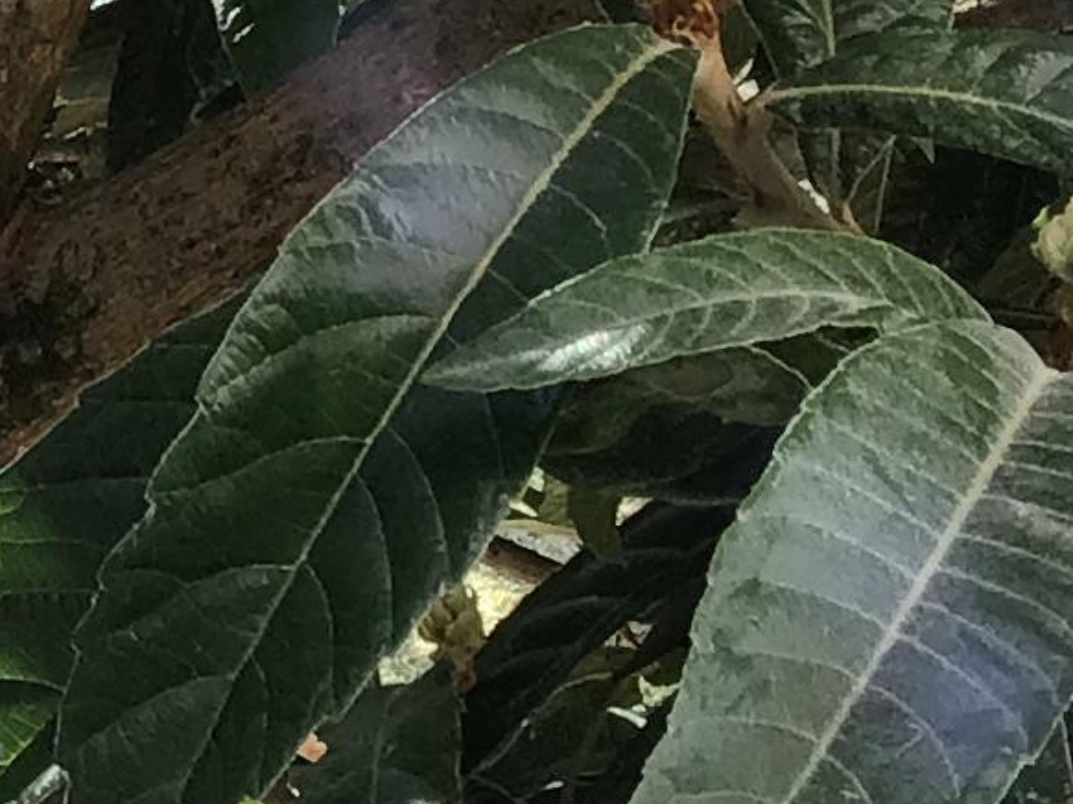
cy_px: 18
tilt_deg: -24.0
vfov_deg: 8.5
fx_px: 5391
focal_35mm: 174
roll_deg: -0.6
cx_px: -918
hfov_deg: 10.6
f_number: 2.4
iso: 25
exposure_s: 1/50
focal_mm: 3.3
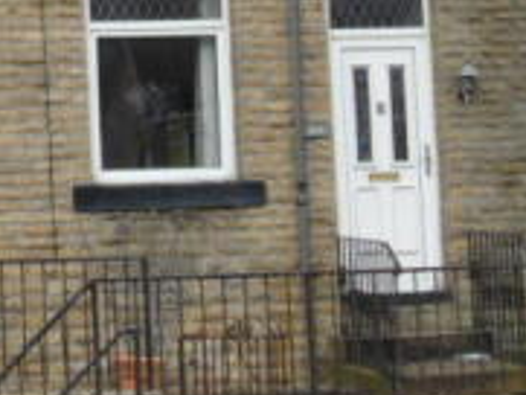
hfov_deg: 11.7
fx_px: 2448
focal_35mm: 161
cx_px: -272
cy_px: -115
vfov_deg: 9.1
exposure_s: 1/180
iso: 80
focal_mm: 8.2
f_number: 3.8
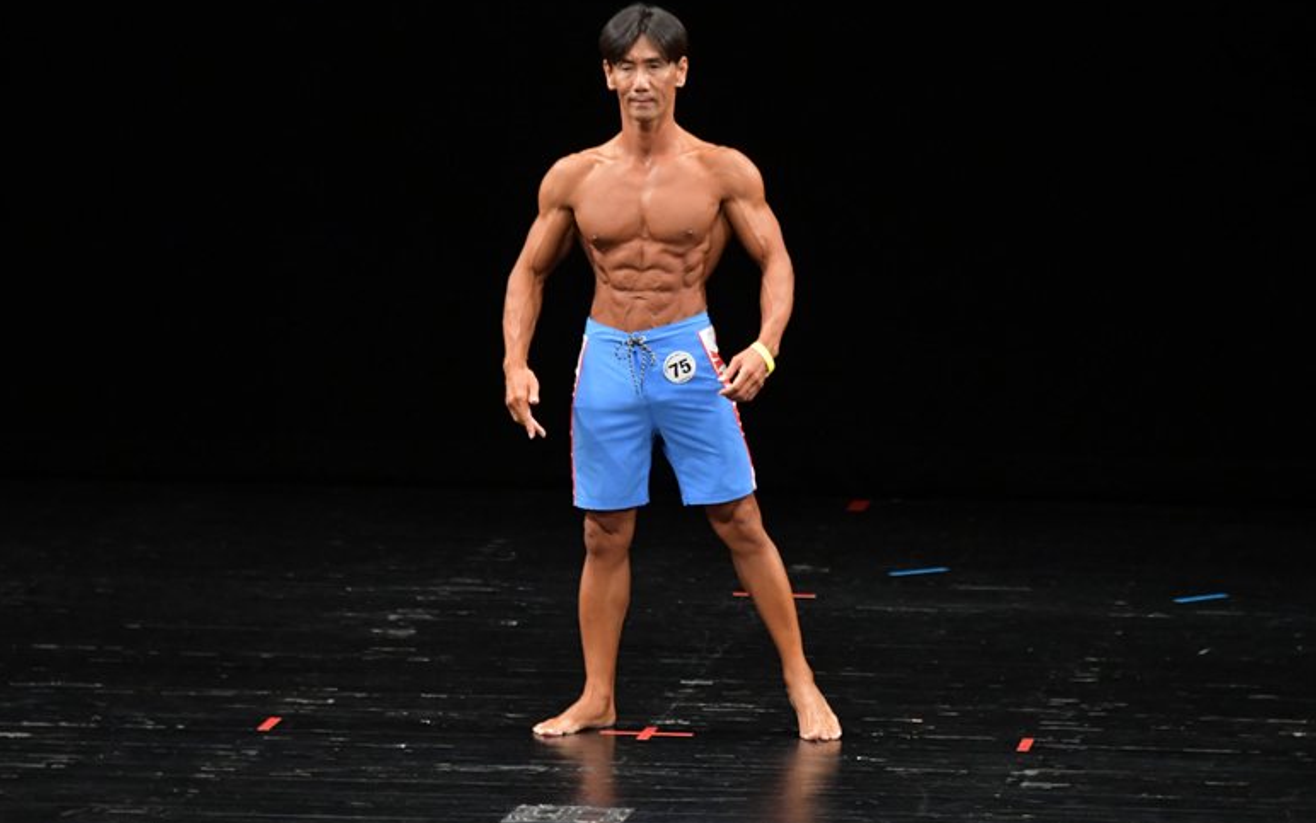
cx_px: 657
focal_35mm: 276
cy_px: 388
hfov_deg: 7.6
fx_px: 9902
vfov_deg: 4.8
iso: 3200
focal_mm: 180
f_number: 5.6
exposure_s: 1/400
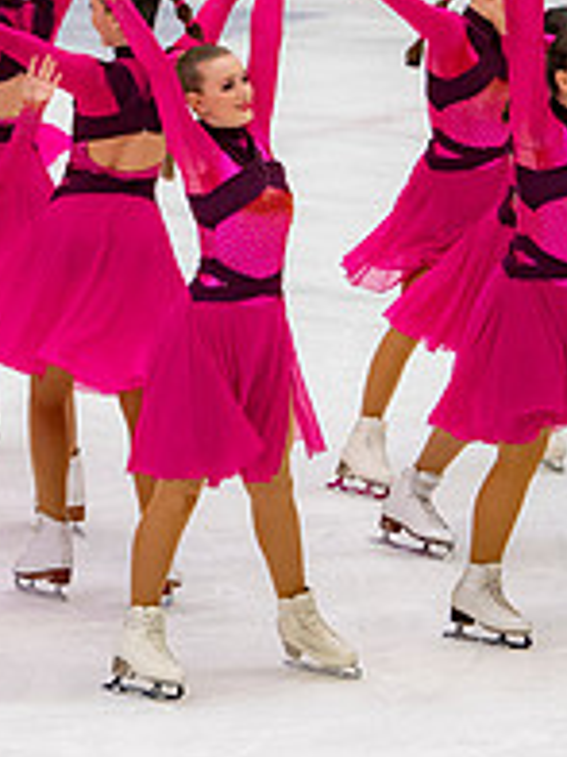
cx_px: -270
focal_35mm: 512
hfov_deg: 2.9
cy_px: 71
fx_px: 11182
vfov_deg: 3.9
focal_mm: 120
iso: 1600
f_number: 5.6
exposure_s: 1/320
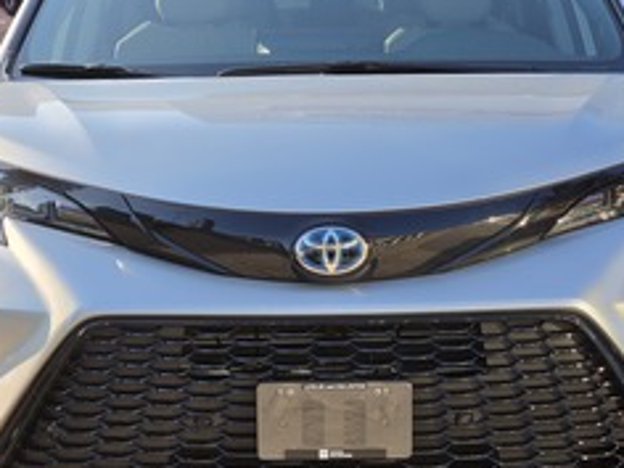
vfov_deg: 12.0
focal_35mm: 123
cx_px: 346
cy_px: 229
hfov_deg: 16.0
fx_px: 2217
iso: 25
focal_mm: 7
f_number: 2.4
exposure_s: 1/304
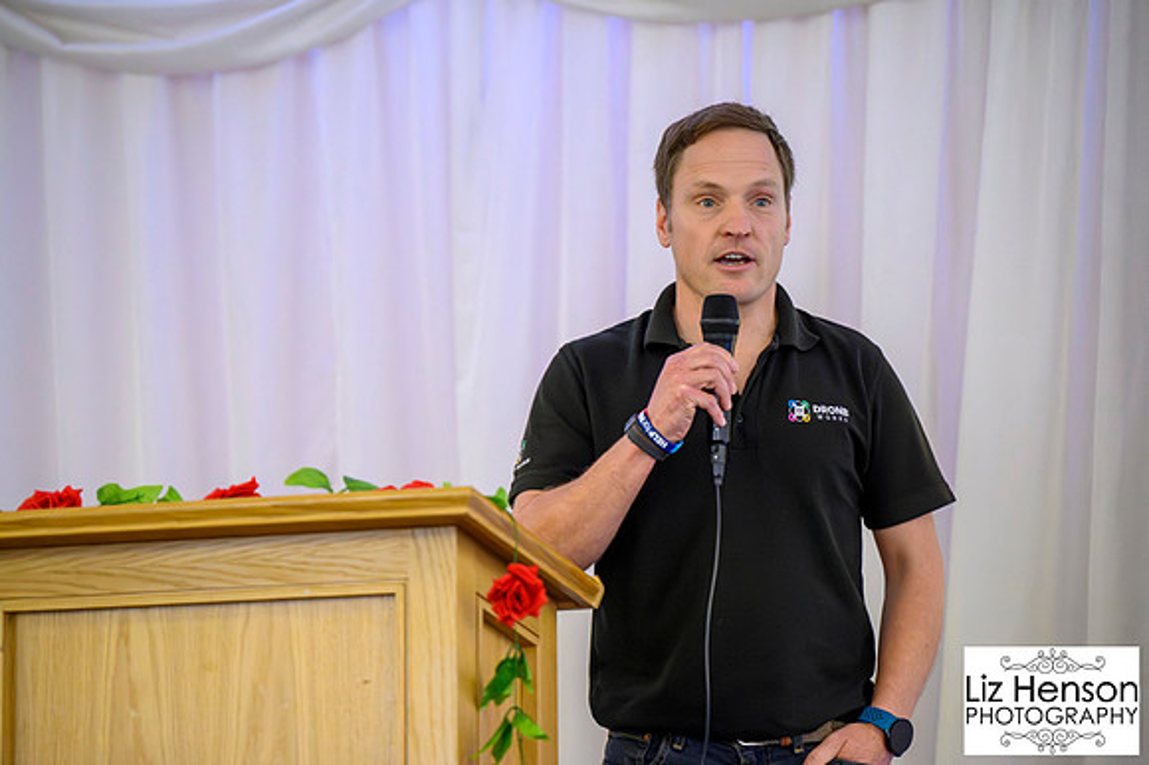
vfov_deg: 9.6
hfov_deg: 14.4
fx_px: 4533
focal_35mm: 142
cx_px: 574
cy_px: 382
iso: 12800
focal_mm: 140
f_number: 2.8
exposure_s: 1/200
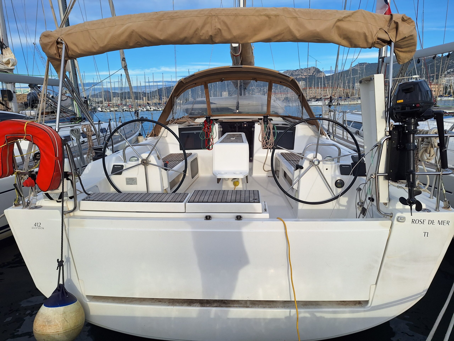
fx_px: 302
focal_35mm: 23
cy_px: 170
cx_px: 227
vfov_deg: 58.9
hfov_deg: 73.9
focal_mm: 5.54
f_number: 1.8
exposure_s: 1/1475
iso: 40
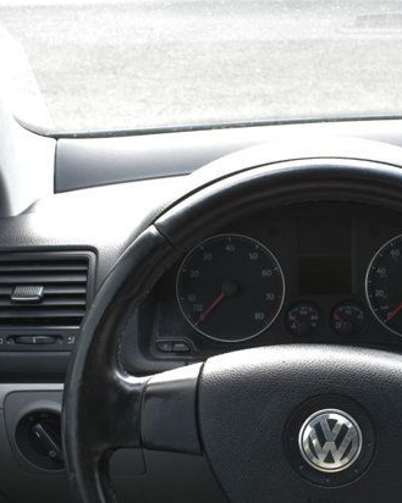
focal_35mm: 63
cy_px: 399
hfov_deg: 23.4
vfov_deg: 29.4
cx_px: 379
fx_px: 938
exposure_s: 1/60
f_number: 8
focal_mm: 18
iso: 400
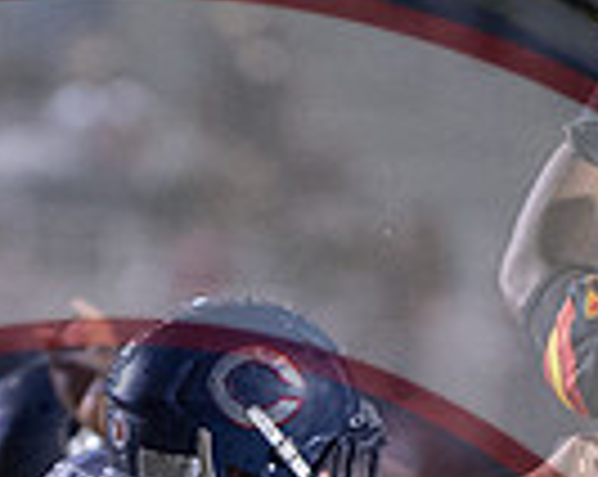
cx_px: 170
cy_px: 878
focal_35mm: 1089
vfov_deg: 1.4
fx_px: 19245
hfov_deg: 1.8
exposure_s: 1/800
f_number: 2.8
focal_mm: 200
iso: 5000
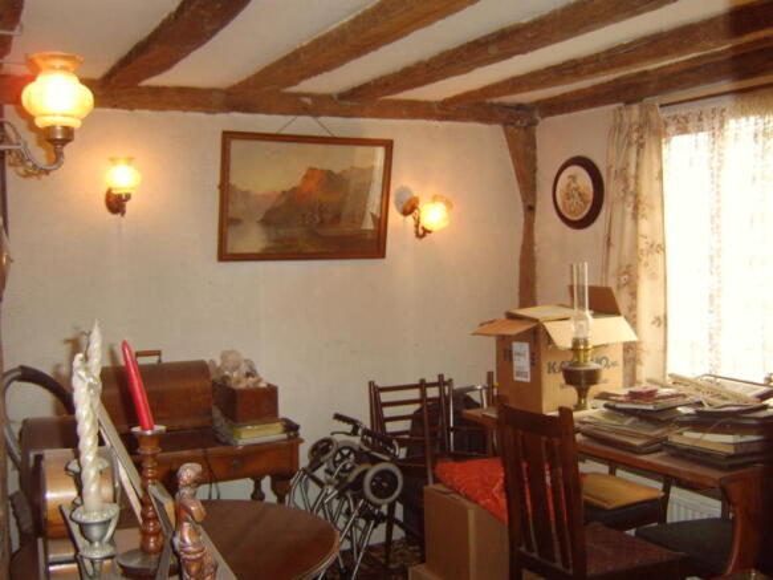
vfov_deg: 45.4
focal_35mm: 31
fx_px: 692
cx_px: 386
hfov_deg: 58.4
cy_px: 290
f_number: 2.7
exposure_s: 1/30
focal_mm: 8.13
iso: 141
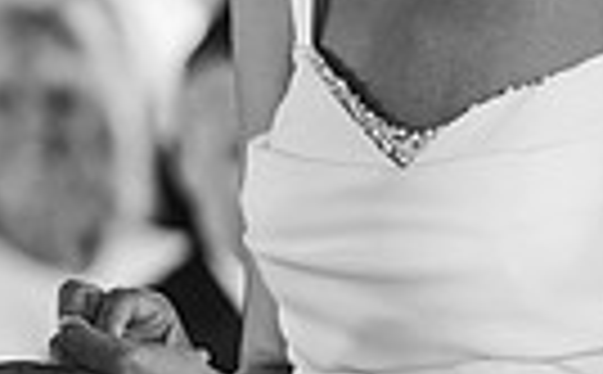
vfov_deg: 3.5
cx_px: 140
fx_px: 6164
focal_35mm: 376
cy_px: -104
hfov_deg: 5.6
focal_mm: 85
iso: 900
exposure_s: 1/200
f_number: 2
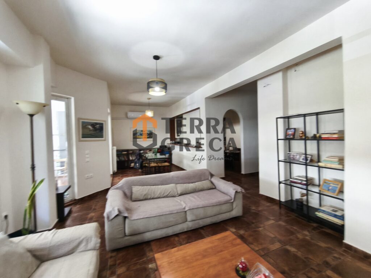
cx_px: 186
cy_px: 139
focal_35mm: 15
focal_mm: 1.91
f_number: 2.2
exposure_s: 1/33.3
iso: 500
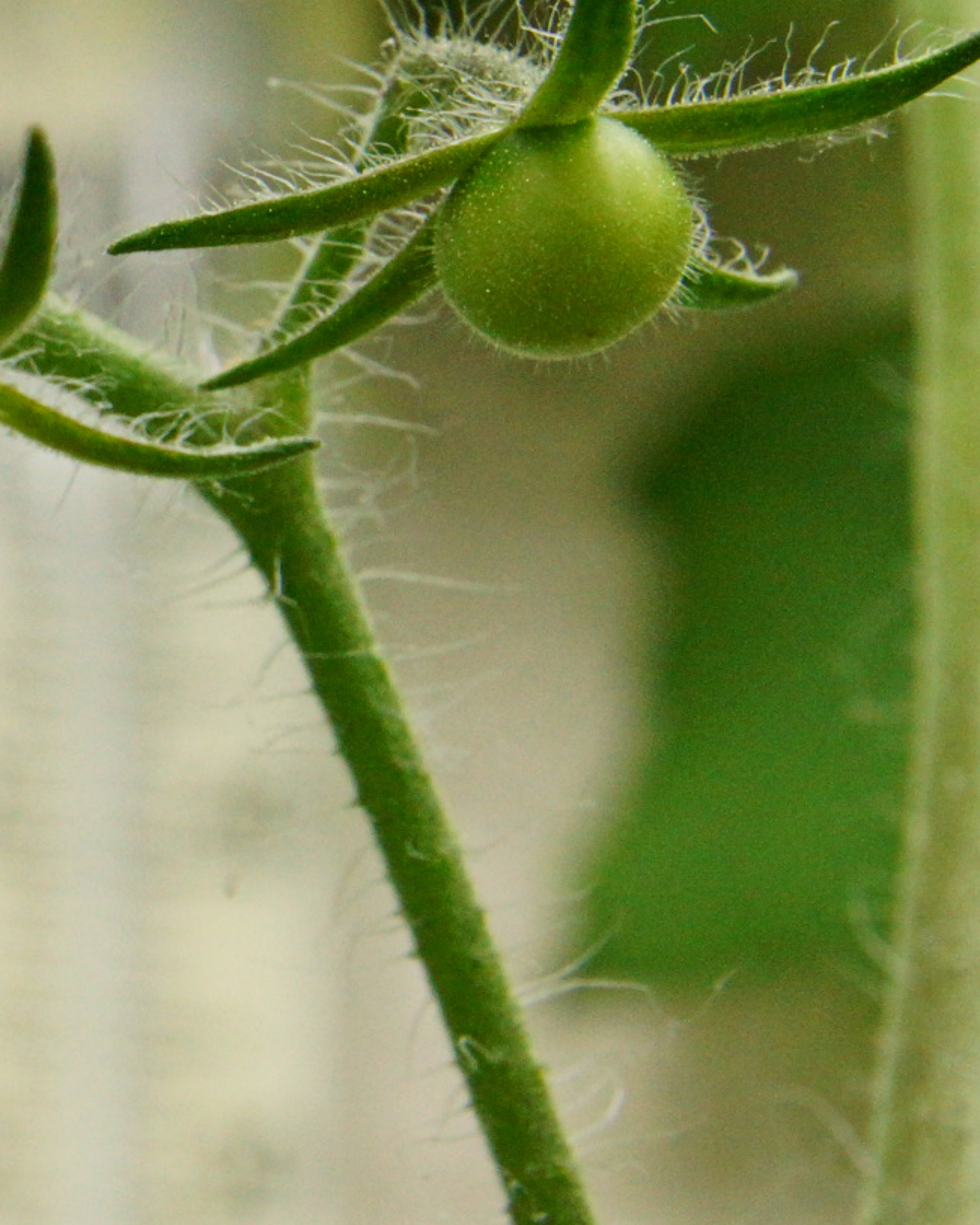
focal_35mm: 177
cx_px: -515
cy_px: 503
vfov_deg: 10.9
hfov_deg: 8.5
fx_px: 6418
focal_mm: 50
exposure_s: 1/80
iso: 1250
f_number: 11
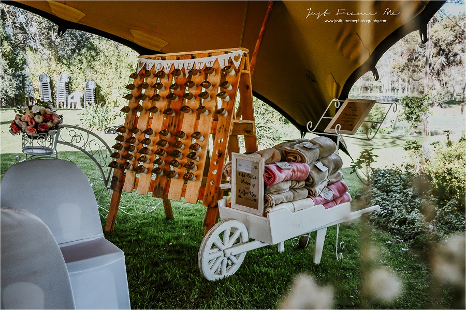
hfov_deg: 49.6
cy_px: 155
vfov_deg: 34.2
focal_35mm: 39
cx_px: 233
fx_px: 505
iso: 360
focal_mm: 26
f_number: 5.6
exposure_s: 1/250
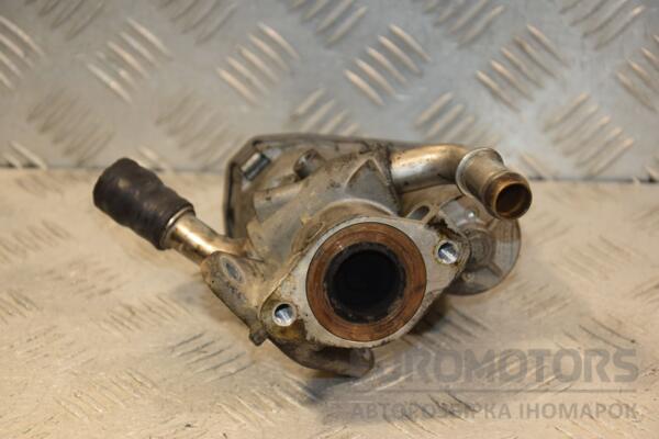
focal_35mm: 105
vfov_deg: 13.0
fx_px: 1922
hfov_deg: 19.5
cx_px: 330
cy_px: 220
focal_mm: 70
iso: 800
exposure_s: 1/200
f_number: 5.3
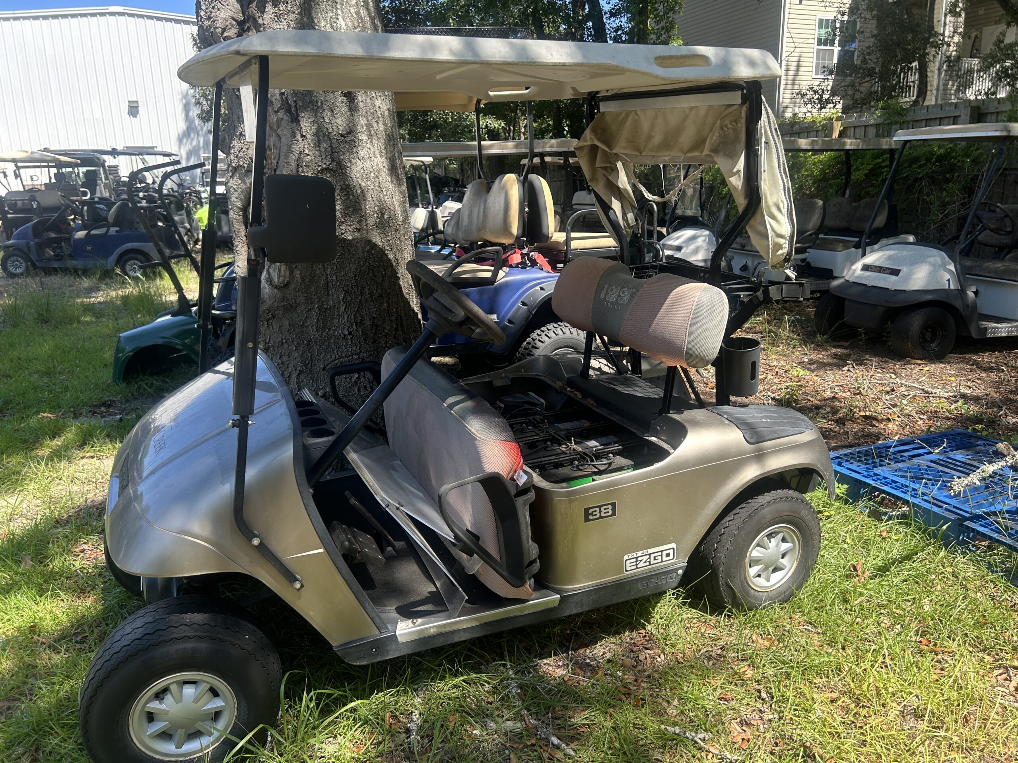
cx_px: 509
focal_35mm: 26
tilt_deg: -10.3
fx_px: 765
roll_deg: +2.4
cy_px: 382
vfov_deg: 53.1
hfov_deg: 67.3
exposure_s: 1/748
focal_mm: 5.7
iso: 50
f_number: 1.5
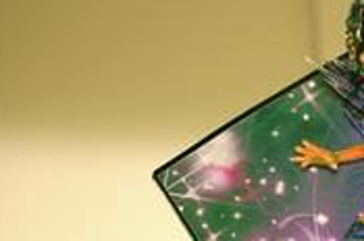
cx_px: 386
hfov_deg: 15.7
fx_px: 1285
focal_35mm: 127
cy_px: 236
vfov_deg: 10.6
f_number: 4
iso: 400
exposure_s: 1/60
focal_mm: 33
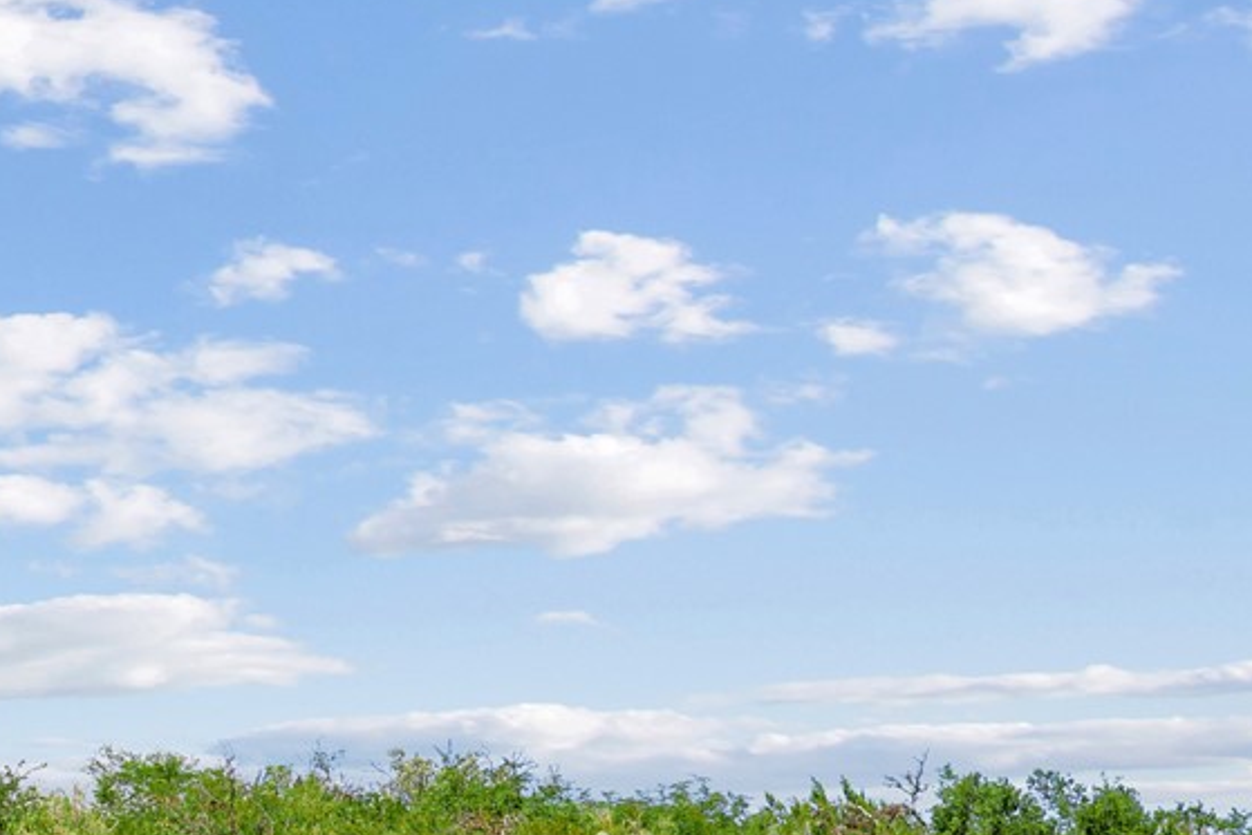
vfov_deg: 3.0
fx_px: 16210
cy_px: 801
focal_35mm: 466
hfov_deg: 4.4
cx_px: -925
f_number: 10
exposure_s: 1/160
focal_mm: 120
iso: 64
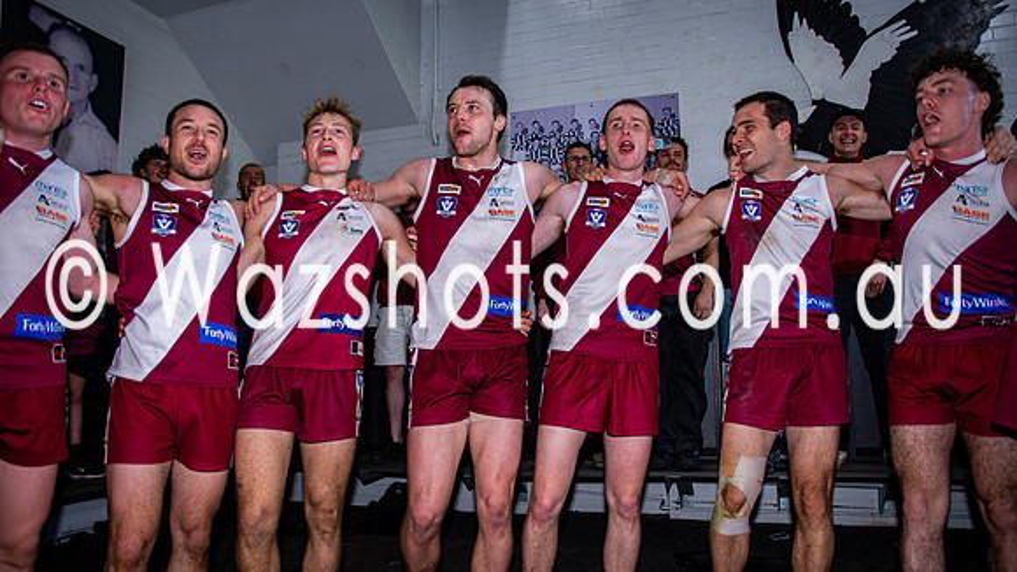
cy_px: 286
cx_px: 508
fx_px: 678
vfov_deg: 45.7
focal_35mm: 25
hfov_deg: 73.8
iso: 400
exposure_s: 1/160
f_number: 2.8
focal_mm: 16
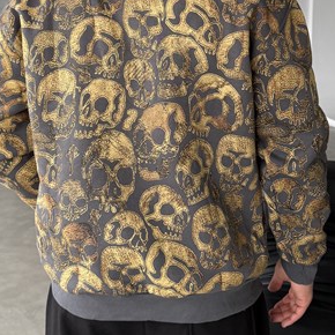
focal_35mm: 51
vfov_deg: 32.8
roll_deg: +0.1
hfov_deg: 33.4
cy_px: 85
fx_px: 558
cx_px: 152
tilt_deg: -2.4
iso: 100
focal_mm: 6.76
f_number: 1.78
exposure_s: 1/121
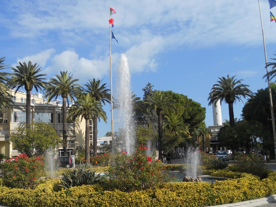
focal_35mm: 34
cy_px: 117
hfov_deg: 53.7
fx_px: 271
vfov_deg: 41.7
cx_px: 116
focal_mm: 4.9
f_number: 3.2
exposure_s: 1/1250
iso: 80
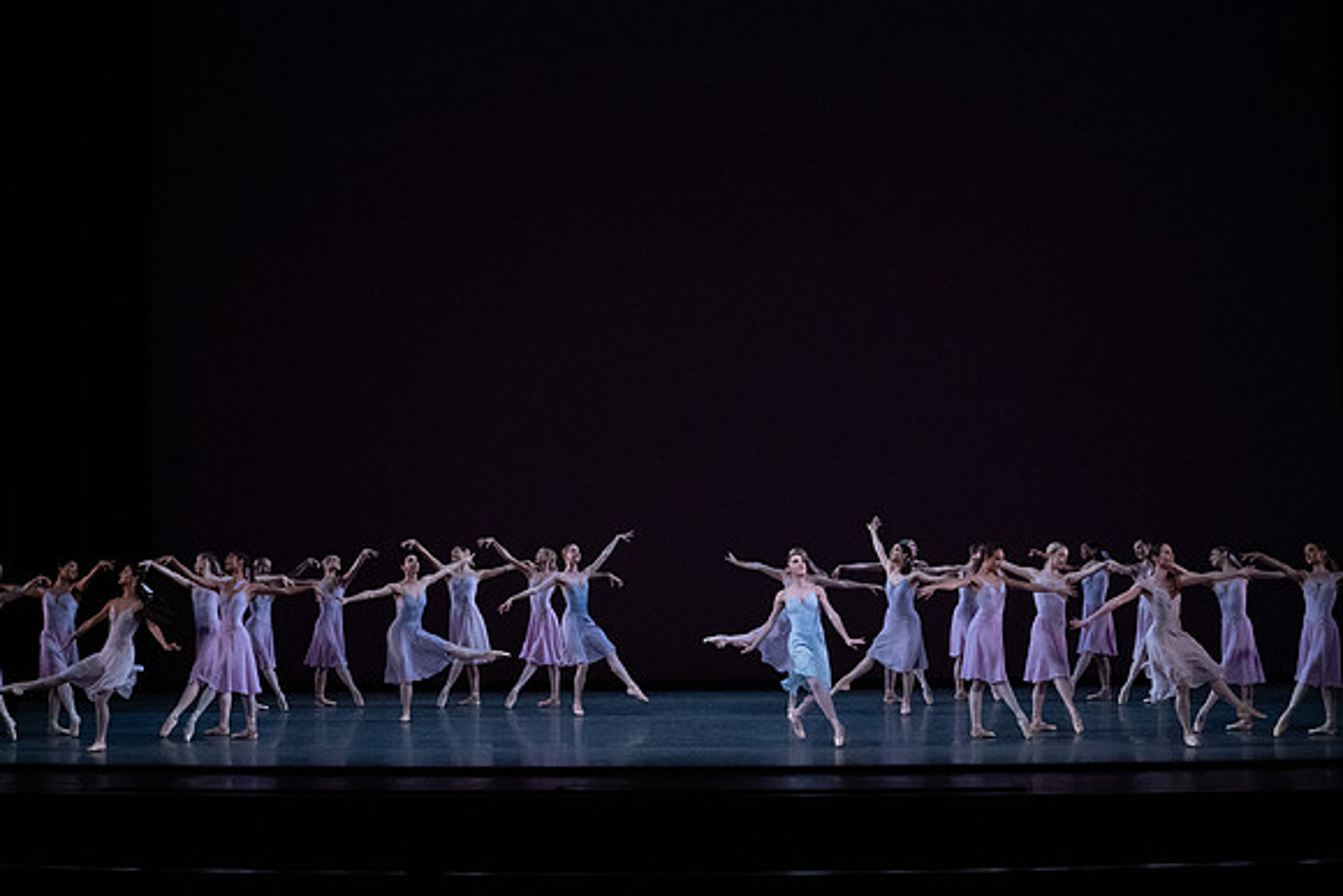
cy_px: 448
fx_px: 2612
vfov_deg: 19.5
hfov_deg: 28.8
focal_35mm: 70
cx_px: 672
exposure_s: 1/400
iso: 12800
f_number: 13
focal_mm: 70
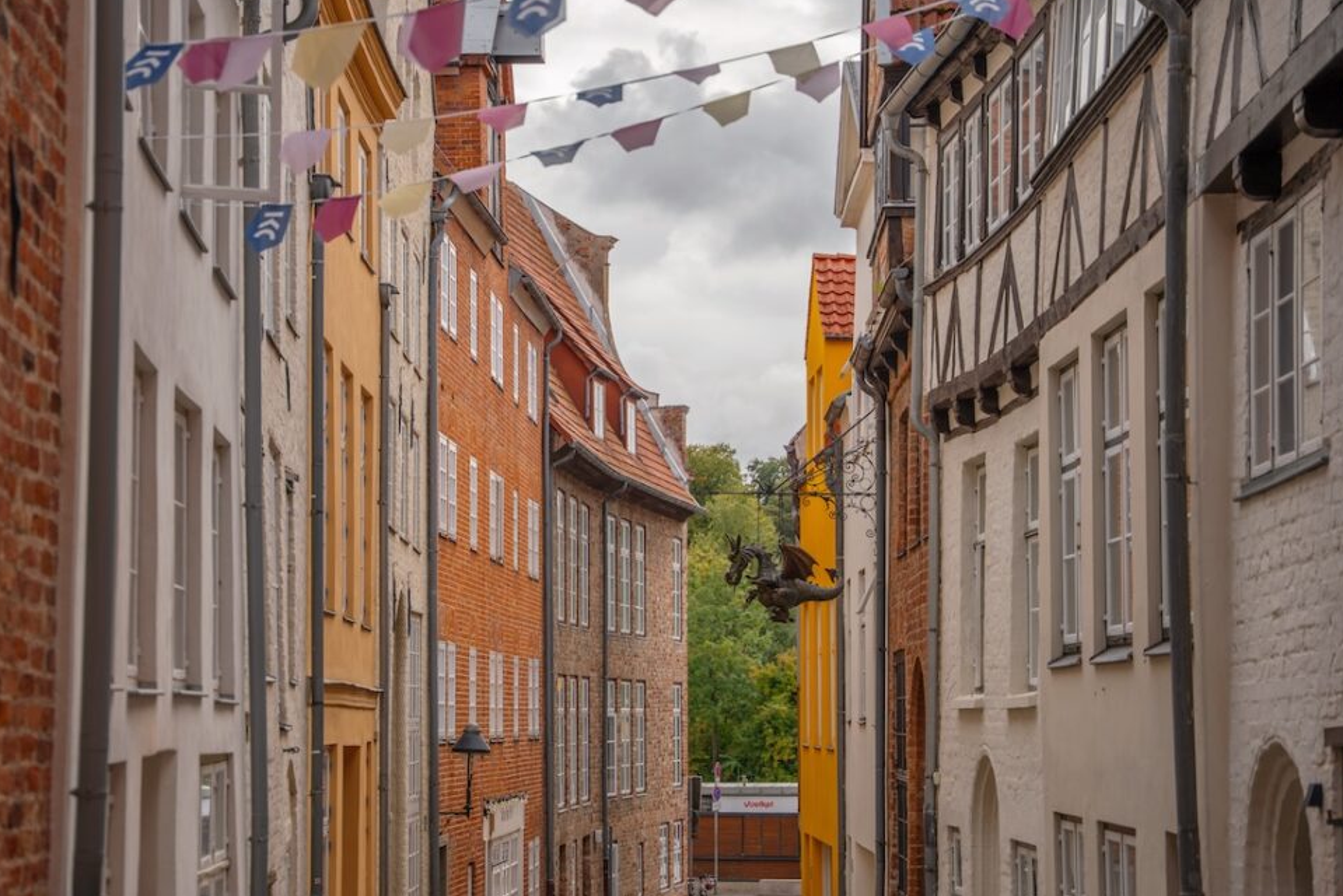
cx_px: 591
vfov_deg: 16.9
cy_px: 501
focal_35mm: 81
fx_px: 3022
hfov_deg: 25.0
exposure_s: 1/1000
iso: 100
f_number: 2.8
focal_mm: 70
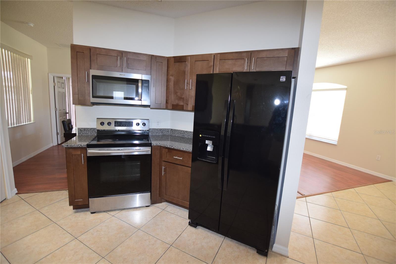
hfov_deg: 100.4
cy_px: 132
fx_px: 165
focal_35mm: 15
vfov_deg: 77.3
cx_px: 198
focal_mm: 10
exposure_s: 1/60
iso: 800
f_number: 3.5
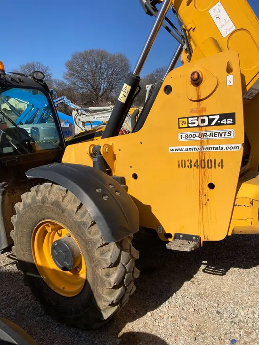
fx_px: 279
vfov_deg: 63.4
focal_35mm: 28
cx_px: 130
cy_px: 172
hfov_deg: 49.8
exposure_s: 1/3040
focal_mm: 3.99
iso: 20
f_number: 1.8
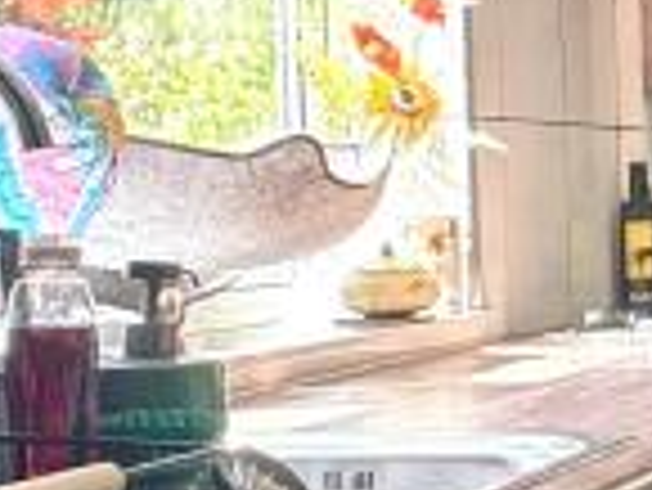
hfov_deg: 16.4
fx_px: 1866
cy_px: 256
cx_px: 1192
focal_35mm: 99
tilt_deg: -1.1
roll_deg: +0.8
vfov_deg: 15.0
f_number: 2.2
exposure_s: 1/99
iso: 80
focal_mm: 2.22
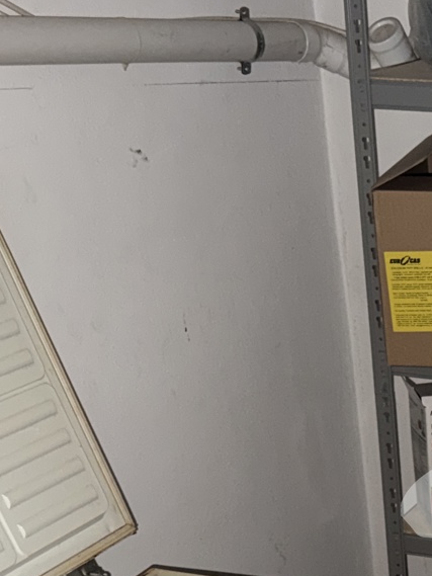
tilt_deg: -26.6
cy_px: 606
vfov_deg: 22.9
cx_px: 615
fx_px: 1347
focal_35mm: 81
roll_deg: +0.6
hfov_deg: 16.8
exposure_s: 1/4
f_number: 1.78
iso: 160
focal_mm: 6.76
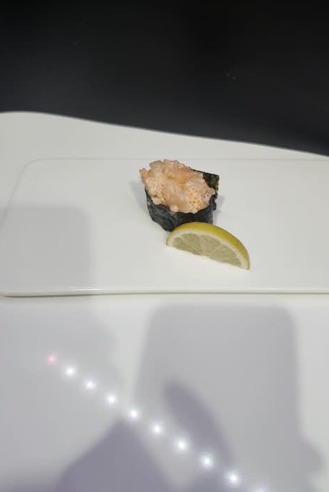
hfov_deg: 51.3
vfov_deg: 71.5
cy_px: 249
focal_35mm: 25
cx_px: 179
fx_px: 342
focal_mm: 5.54
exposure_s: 1/100
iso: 400
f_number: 1.8
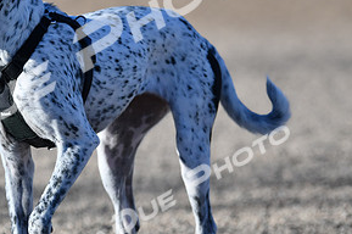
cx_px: 6
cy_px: 91
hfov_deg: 5.1
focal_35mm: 407
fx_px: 3975
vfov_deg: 3.4
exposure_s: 1/4000
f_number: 2.8
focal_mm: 135
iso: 200
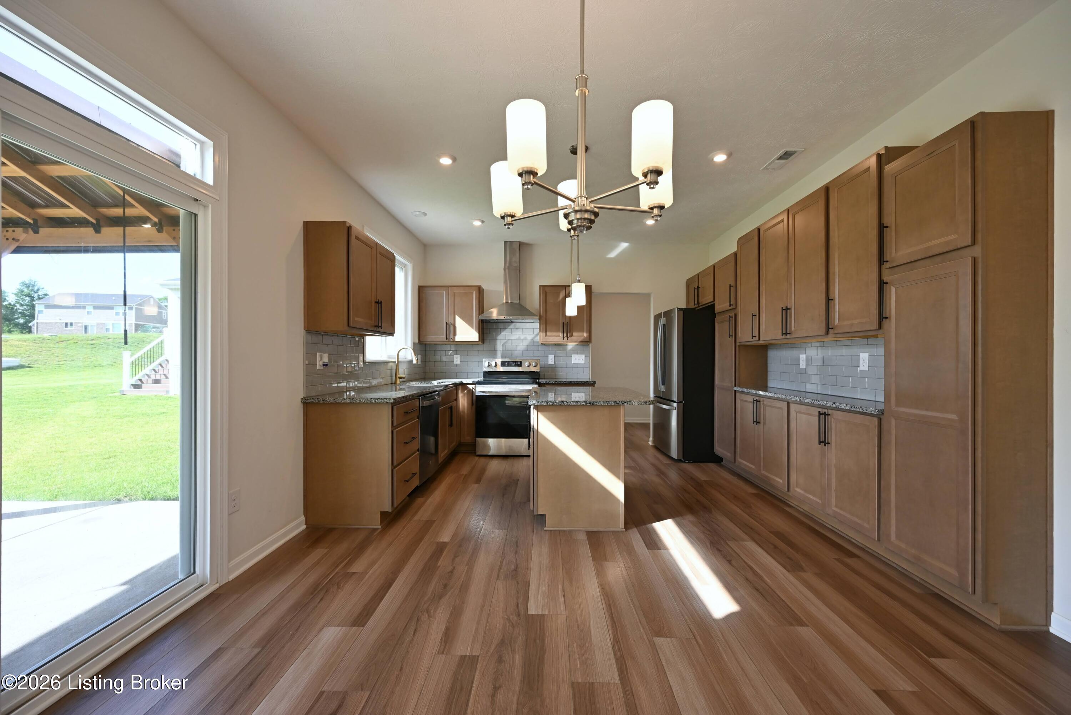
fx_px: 417
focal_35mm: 14
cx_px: 536
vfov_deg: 81.3
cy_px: 358
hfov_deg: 104.2
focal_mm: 14
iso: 560
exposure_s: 1/125
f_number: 6.3
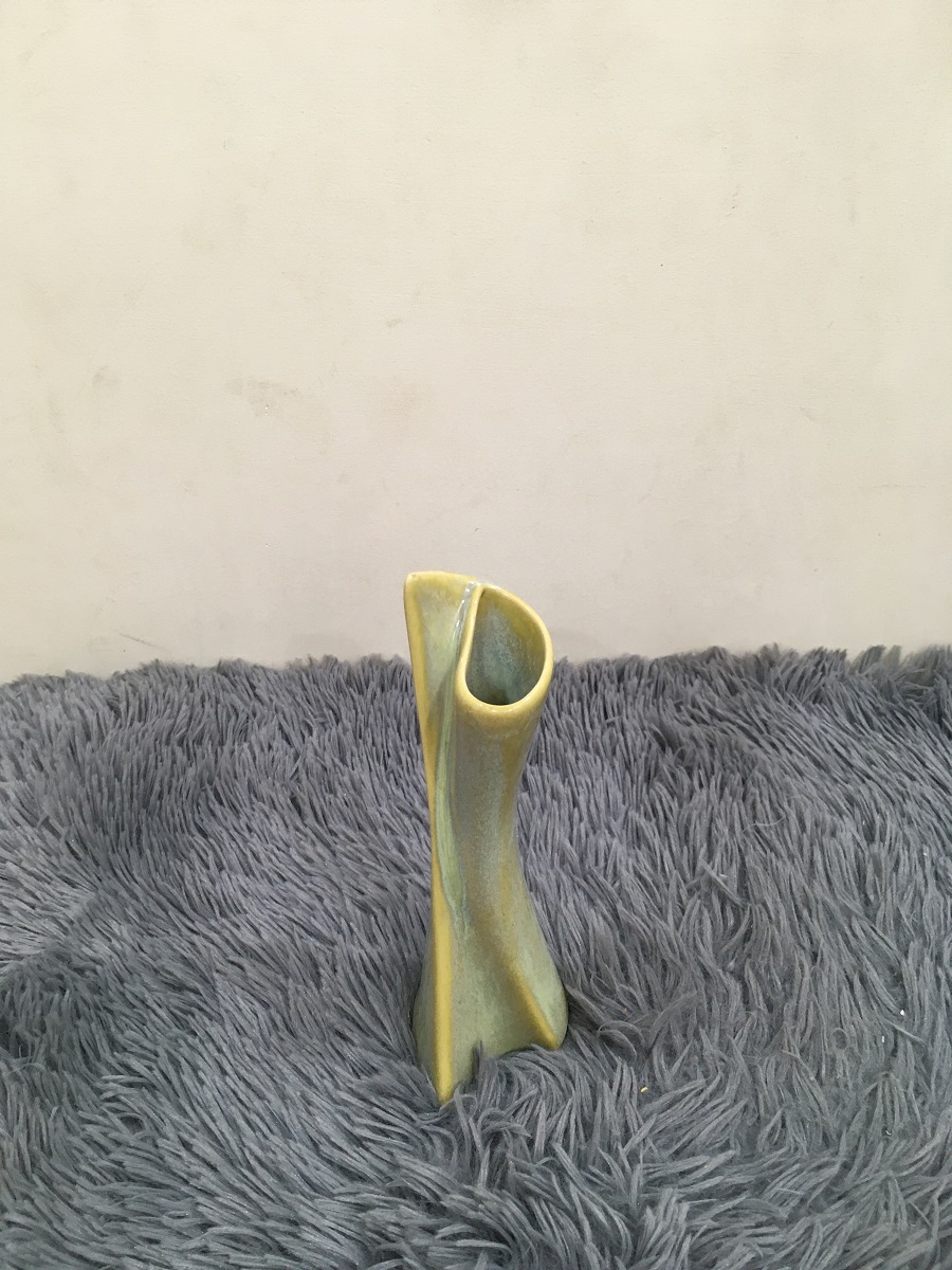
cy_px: 635
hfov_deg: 48.2
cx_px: 476
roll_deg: -1.1
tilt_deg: -36.4
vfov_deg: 61.7
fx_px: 1063
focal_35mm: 29
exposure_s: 1/33
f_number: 2.2
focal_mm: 4.15
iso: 100
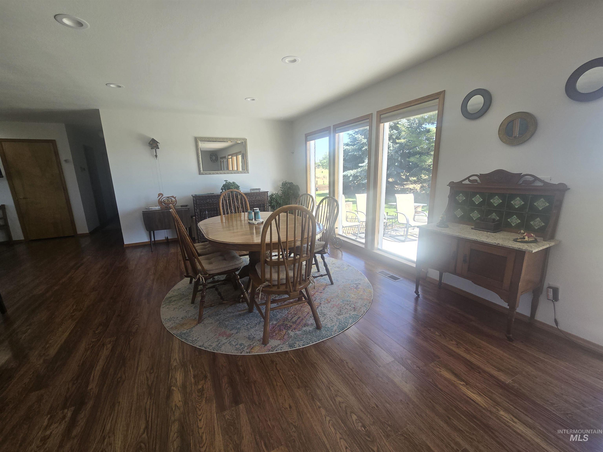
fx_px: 226
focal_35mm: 13
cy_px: 226
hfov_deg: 106.2
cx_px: 302
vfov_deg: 89.9
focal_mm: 2.2
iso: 64
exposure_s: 1/120
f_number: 2.2
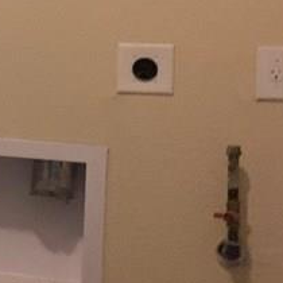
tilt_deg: -1.2
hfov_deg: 12.4
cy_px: 30
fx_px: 1036
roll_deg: +0.7
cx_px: -387
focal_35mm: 112
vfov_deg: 15.4
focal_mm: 4.25
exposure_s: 1/24
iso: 640
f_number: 1.8
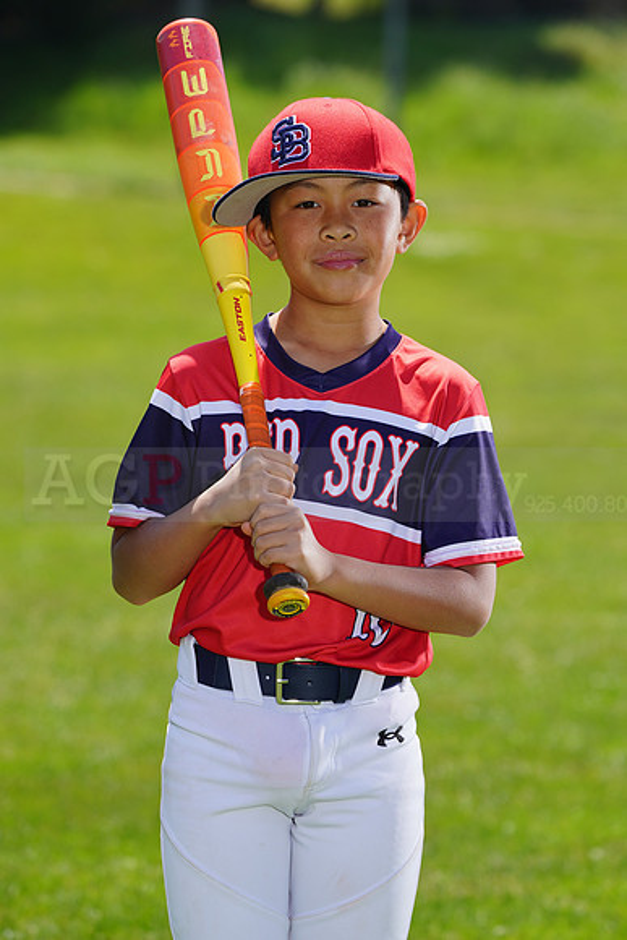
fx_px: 5456
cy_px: 470
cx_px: 314
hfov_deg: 6.6
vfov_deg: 9.8
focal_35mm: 209
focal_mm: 209
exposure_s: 1/250
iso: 100
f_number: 7.1
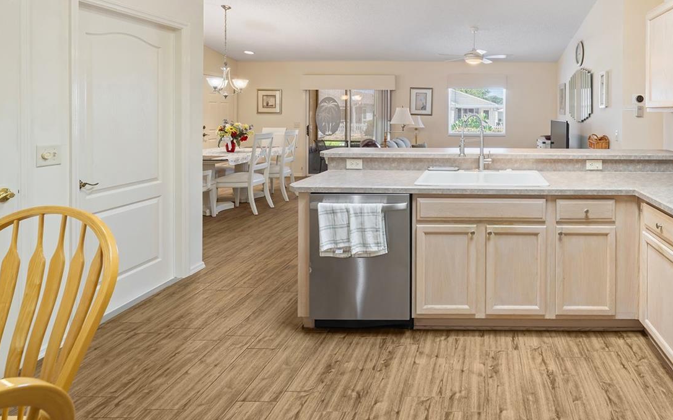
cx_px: 484
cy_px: 117
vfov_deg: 55.1
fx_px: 385
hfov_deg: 77.7
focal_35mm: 21
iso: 400
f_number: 8
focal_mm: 14
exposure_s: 1/2
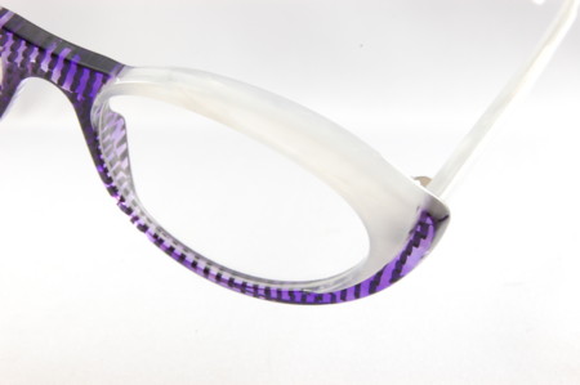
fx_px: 1110
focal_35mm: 69
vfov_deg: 19.7
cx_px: 290
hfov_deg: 29.3
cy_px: 192
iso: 800
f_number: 18
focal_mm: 46
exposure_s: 1/6
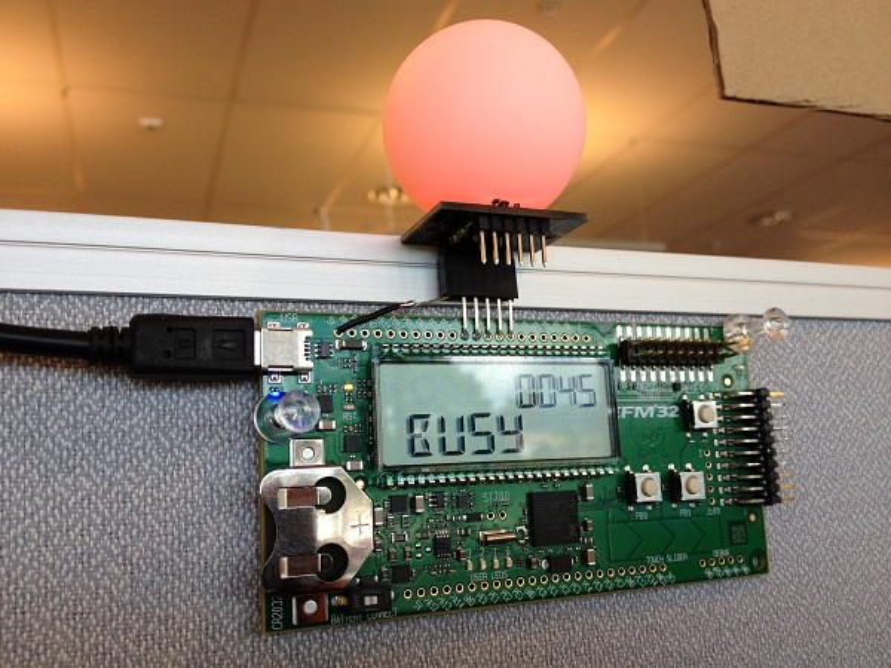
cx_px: 446
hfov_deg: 52.6
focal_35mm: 35
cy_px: 334
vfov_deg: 40.7
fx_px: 901
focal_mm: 4.28
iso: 100
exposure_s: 1/120
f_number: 2.4
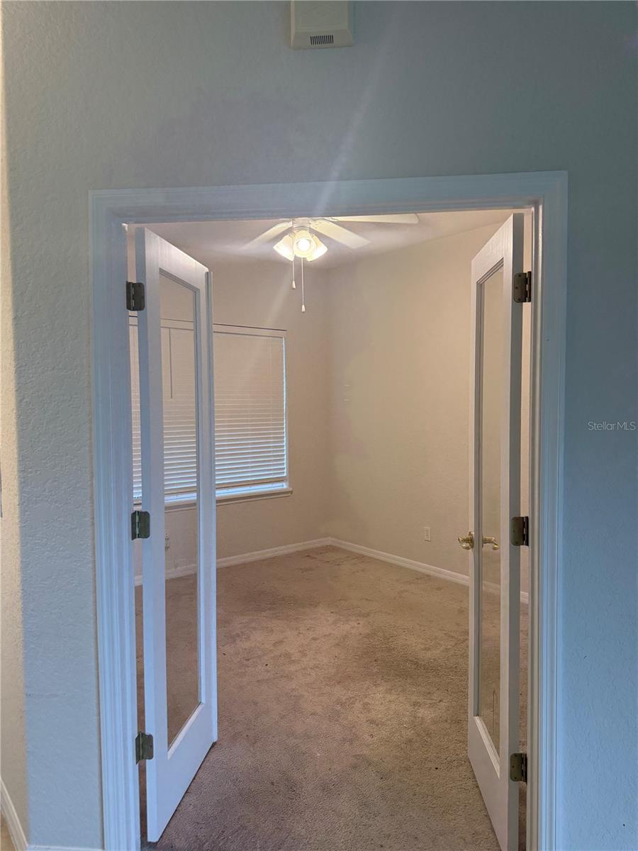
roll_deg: -1.2
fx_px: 590
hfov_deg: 56.8
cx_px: 319
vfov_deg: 71.6
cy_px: 426
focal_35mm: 24
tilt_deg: -2.0
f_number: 1.78
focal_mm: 6.76
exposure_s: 1/120
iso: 250
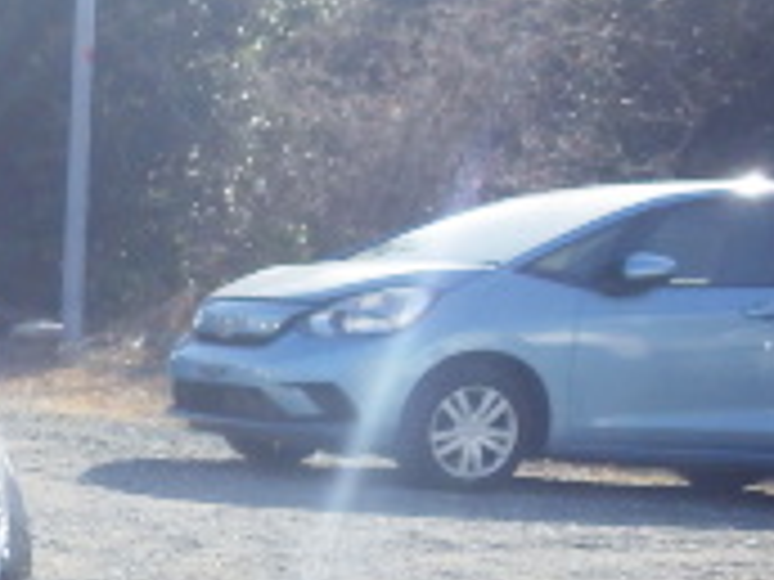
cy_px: 620
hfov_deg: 17.1
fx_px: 2079
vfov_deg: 15.5
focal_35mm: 93
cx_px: -639
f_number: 2.8
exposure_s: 1/1500
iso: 250
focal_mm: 4.5
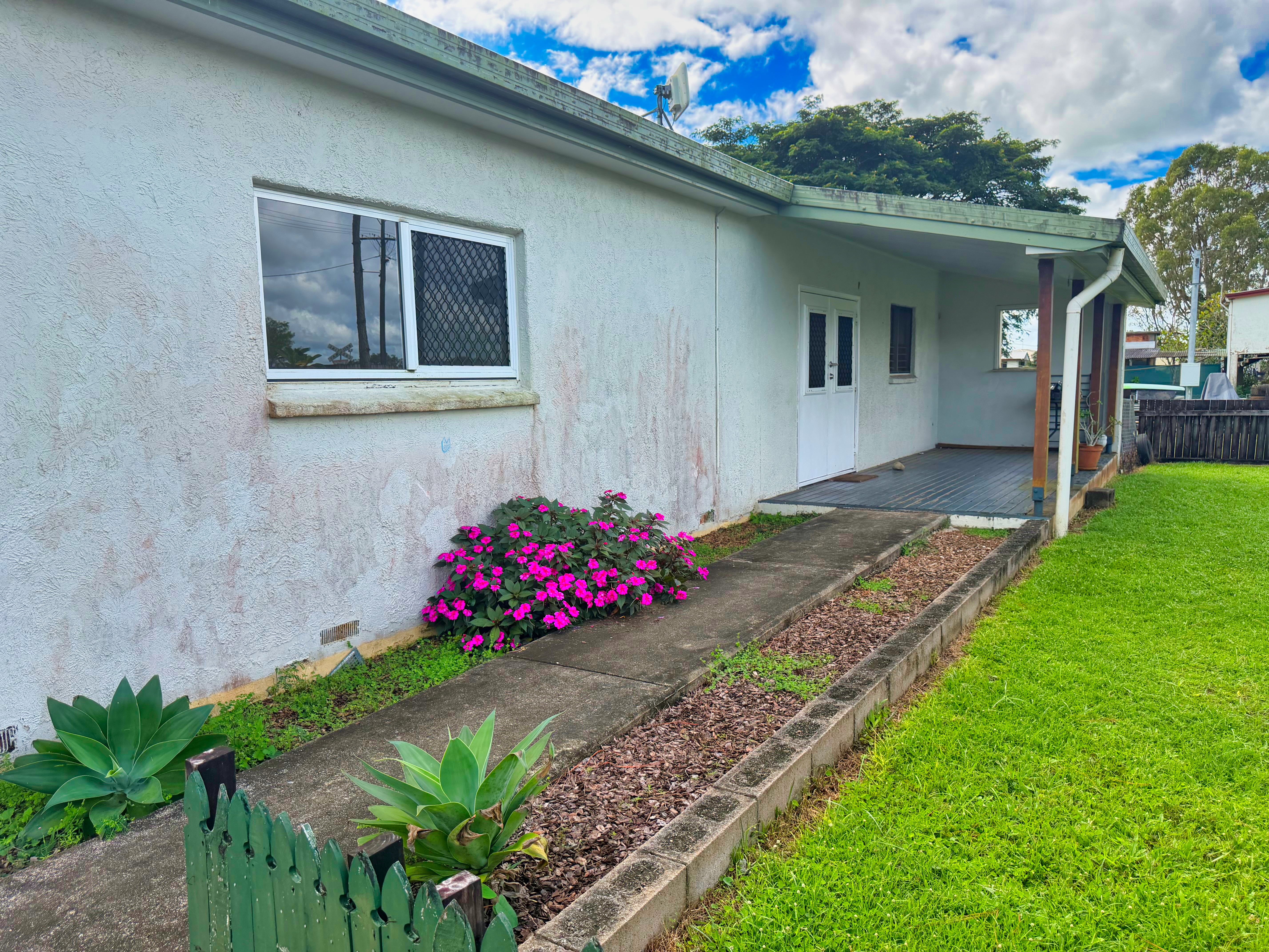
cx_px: 634
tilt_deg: -6.6
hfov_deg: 71.6
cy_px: 476
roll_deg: +1.5
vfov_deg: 56.8
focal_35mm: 24
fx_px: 880
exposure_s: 1/2525
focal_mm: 6.76
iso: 100
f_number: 1.78
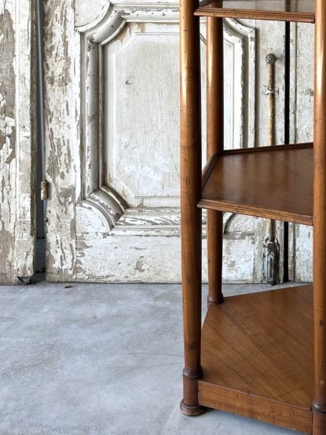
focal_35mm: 52
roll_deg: -1.0
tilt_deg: -7.1
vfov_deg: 34.2
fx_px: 653
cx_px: 304
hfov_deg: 26.9
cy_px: 20
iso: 64
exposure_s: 1/140
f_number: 1.78
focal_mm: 6.86
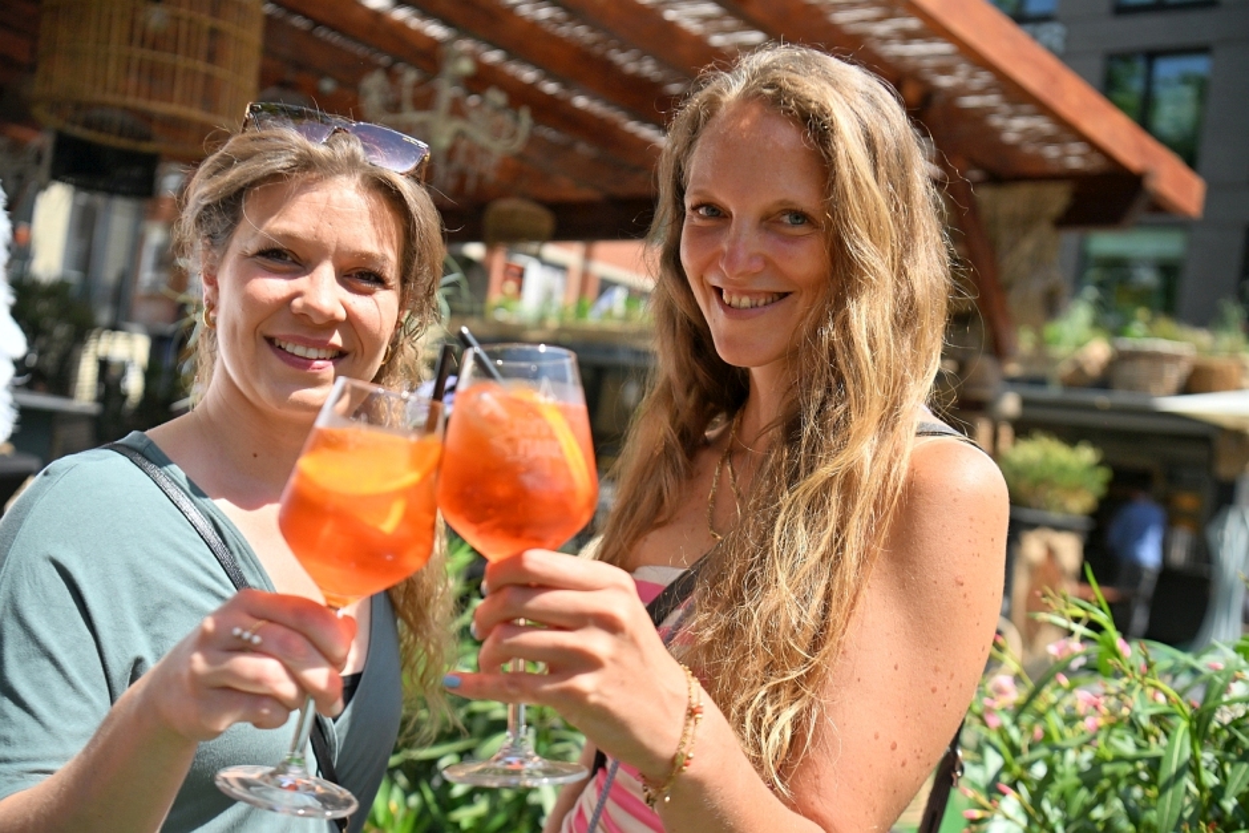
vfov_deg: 33.4
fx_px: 1388
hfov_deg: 48.5
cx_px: 624
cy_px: 416
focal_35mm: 40
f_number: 5
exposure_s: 1/3200
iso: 320
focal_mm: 40
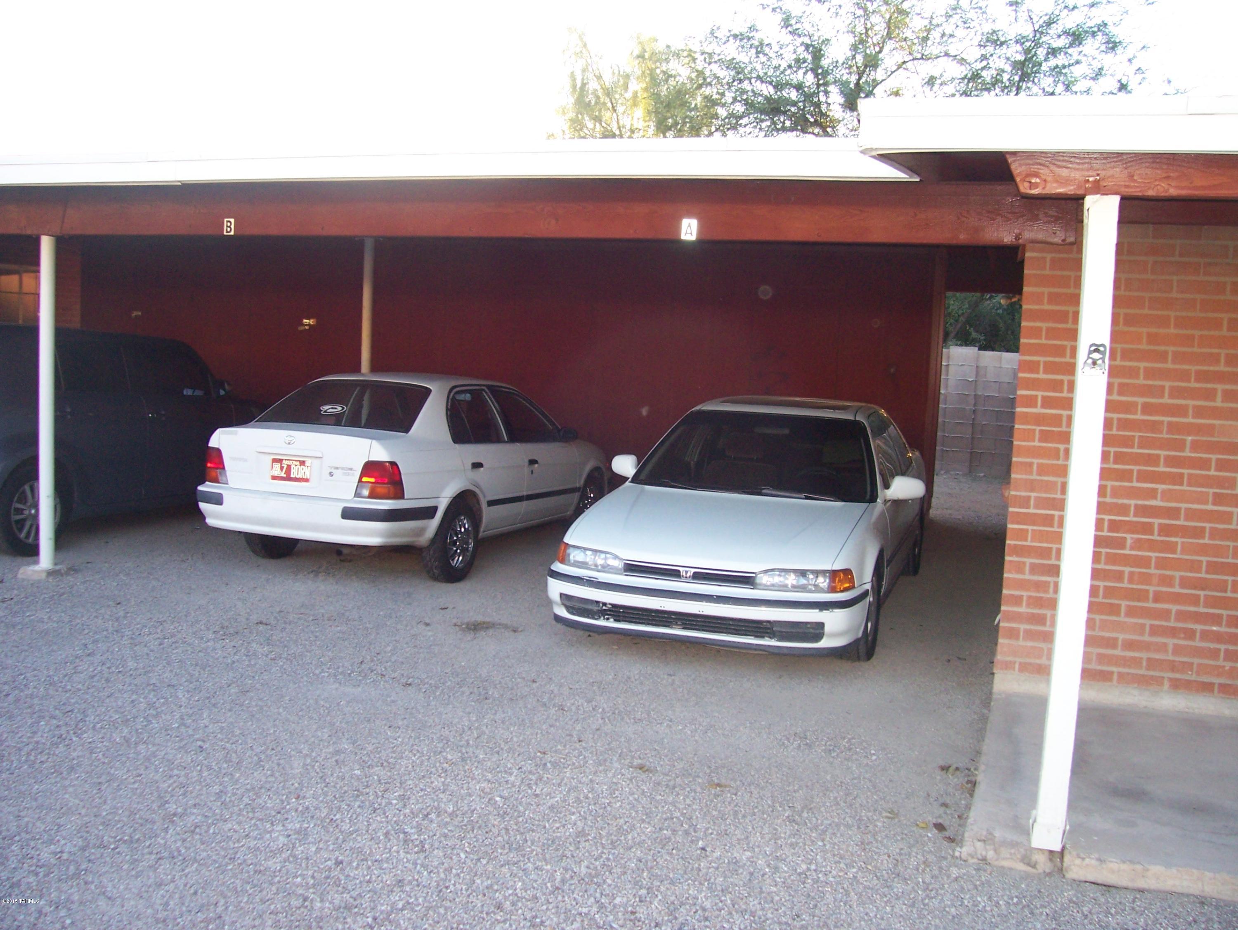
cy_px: 465
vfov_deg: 41.8
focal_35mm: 34
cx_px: 619
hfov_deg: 53.9
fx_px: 1217
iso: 160
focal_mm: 5.6
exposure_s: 1/125
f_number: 2.7
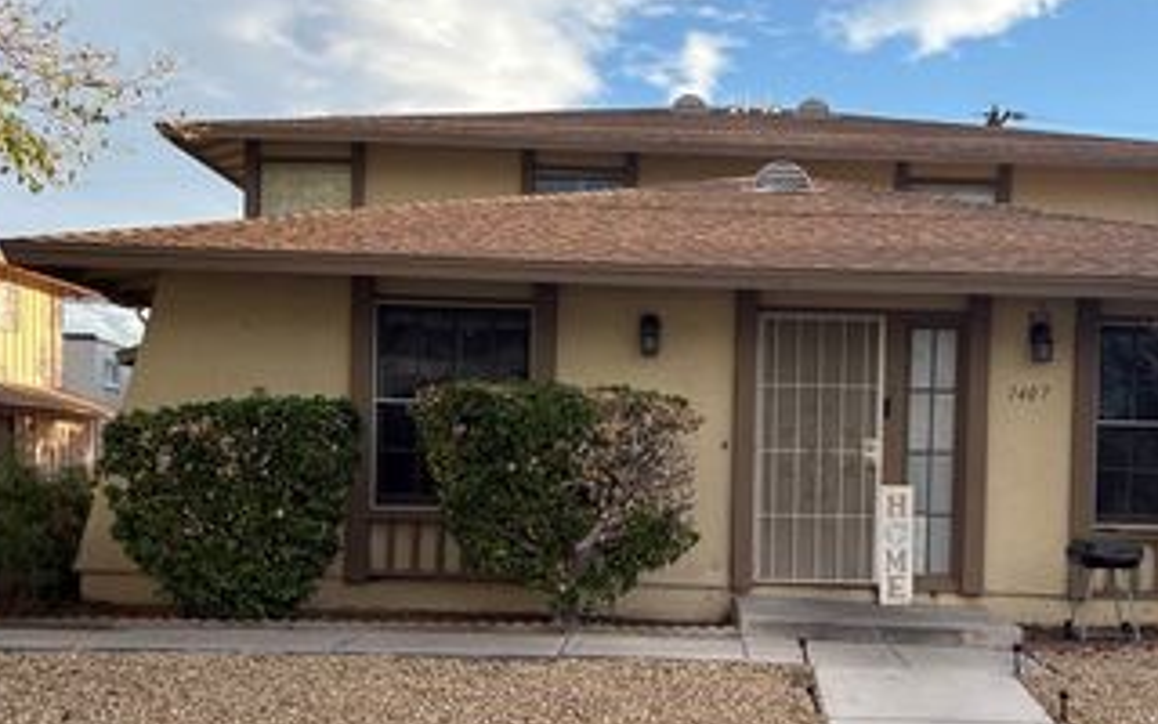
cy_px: 523
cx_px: 735
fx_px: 1357
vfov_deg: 29.5
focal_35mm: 43
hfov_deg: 45.8
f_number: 1.6
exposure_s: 1/959
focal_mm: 5.96
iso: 50
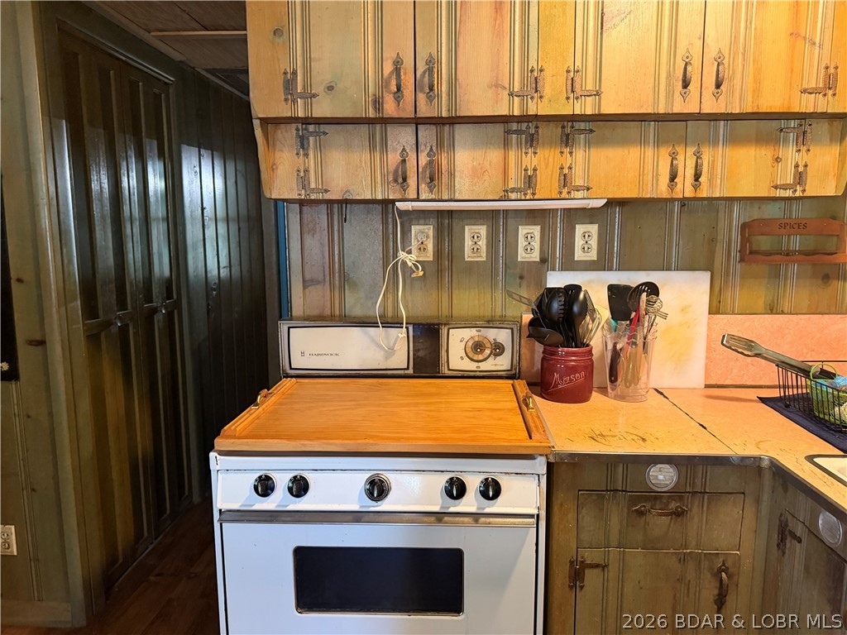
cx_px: 424
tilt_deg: -7.5
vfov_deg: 56.8
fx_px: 587
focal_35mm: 24
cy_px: 318
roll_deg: -0.5
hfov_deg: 71.6
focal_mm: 6.76
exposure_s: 1/56
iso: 800
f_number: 1.78
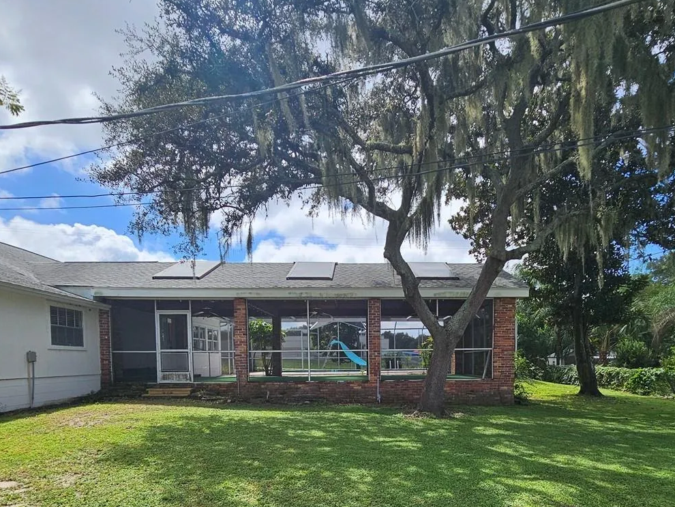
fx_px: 410
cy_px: 392
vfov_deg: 59.4
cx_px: 384
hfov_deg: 78.5
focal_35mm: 21
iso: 50
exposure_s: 1/2186
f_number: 2.2
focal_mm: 2.2
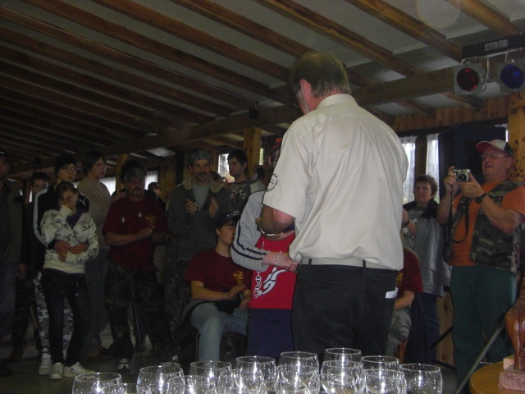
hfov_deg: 40.4
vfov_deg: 30.9
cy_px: 197
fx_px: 713
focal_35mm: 47
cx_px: 262
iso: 200
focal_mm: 7.9
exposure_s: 1/60
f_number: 3.6
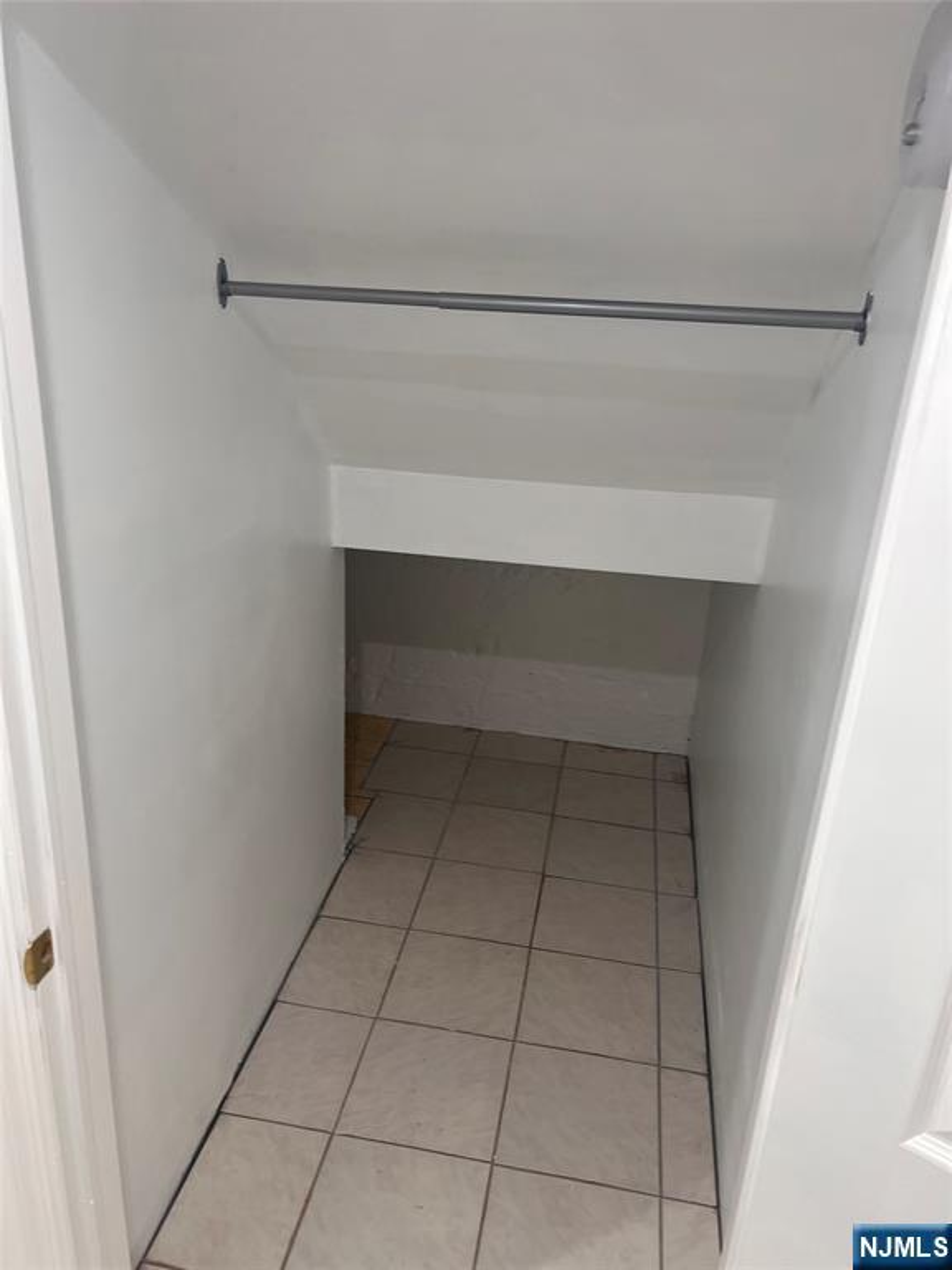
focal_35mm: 26
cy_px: 635
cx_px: 476
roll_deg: -3.7
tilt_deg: -20.5
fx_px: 953
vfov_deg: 67.3
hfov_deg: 53.1
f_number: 1.5
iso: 80
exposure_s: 1/60
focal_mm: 5.7
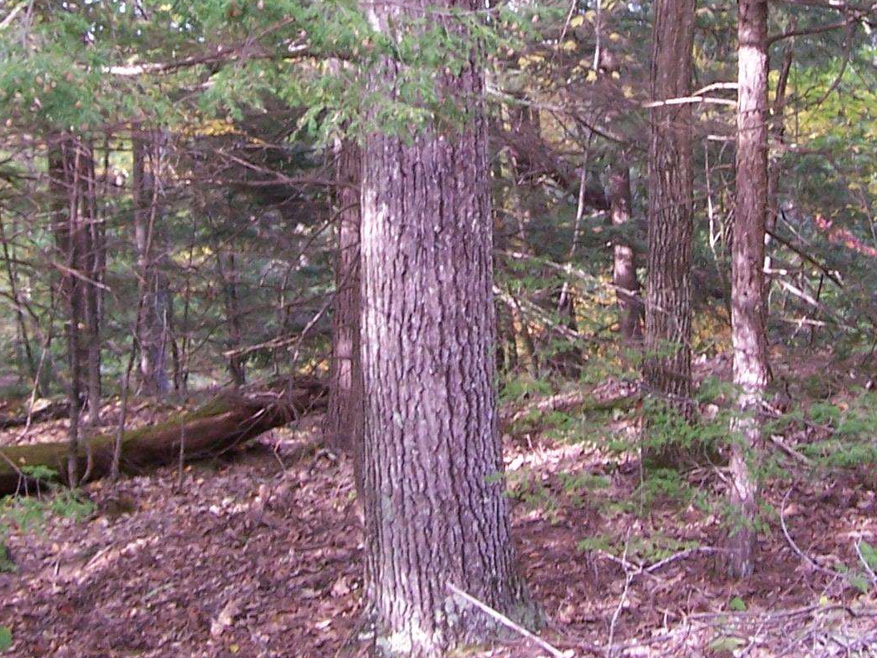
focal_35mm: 83
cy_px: 35
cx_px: 509
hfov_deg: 23.5
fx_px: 2103
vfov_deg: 17.4
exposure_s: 1/30
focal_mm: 6.3
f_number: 2.8
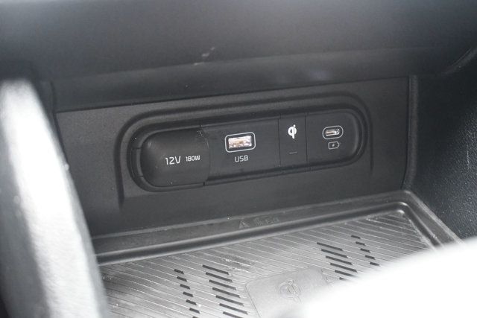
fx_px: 676
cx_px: 238
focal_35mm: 51
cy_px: 159
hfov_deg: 38.9
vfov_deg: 26.5
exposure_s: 1/60
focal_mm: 34
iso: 5600
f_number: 4.5
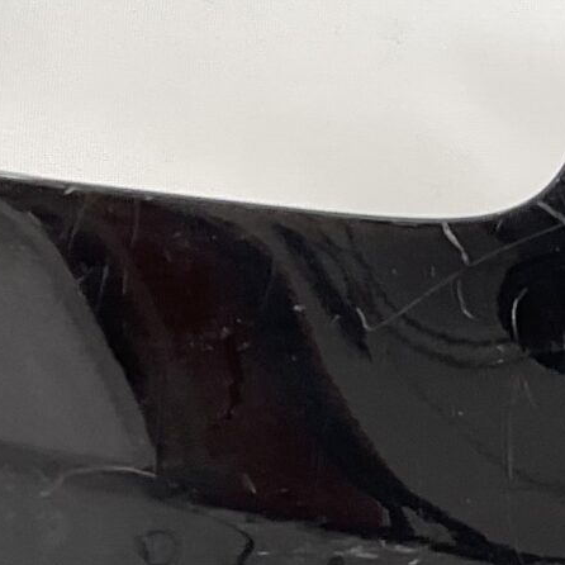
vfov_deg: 11.8
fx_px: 2715
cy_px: 547
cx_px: 692
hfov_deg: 11.6
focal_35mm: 147
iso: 20
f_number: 1.8
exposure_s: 1/120
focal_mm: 3
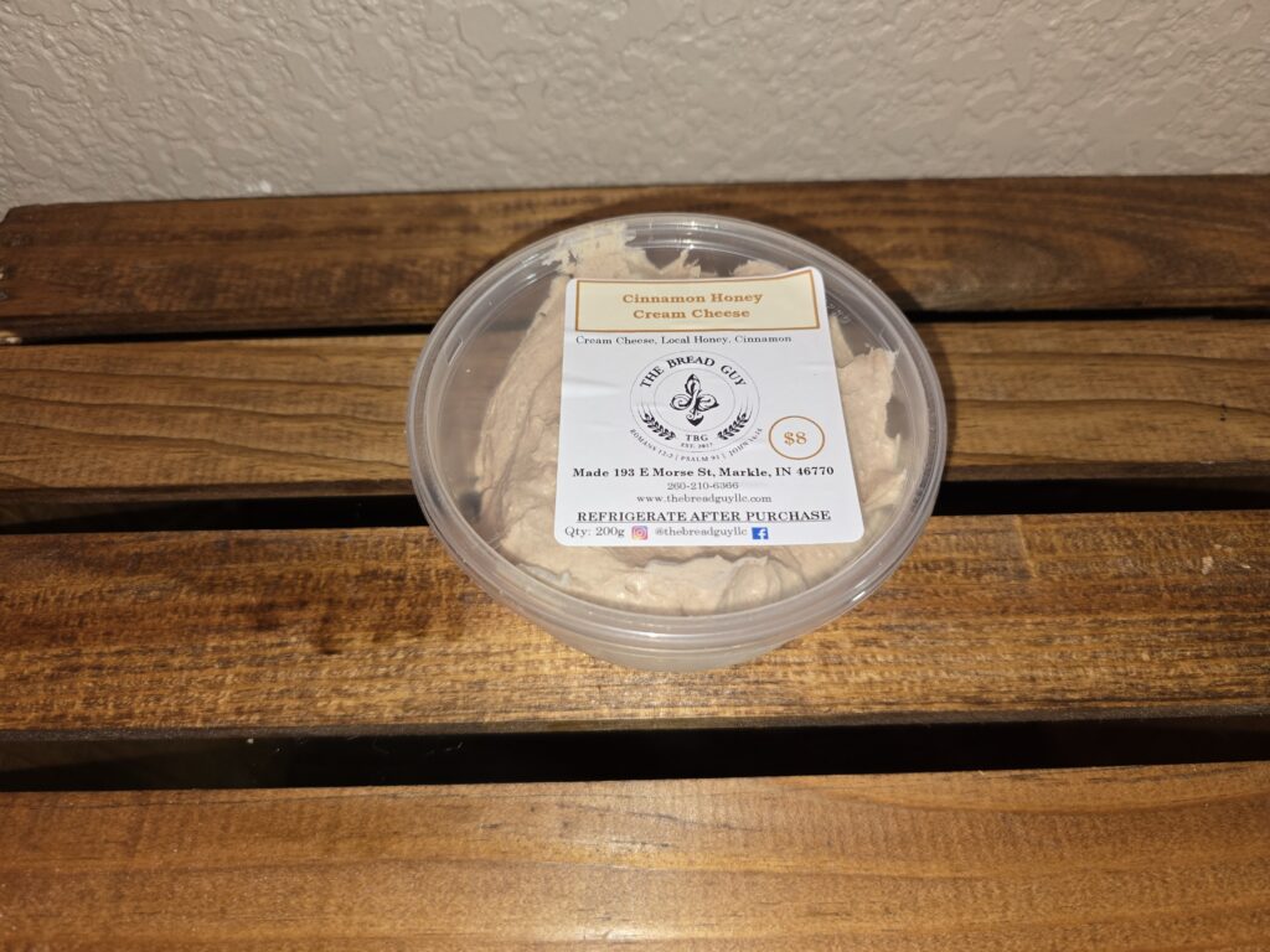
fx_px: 844
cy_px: 476
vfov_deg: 58.9
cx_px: 635
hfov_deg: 73.9
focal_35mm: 23
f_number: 1.7
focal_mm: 6.3
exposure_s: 1/44
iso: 100
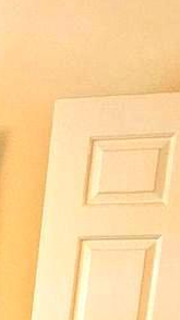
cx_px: -275
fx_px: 1113
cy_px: 660
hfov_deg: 8.4
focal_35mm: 131
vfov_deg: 13.7
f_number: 1.8
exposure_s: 1/30
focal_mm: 5.4
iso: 640
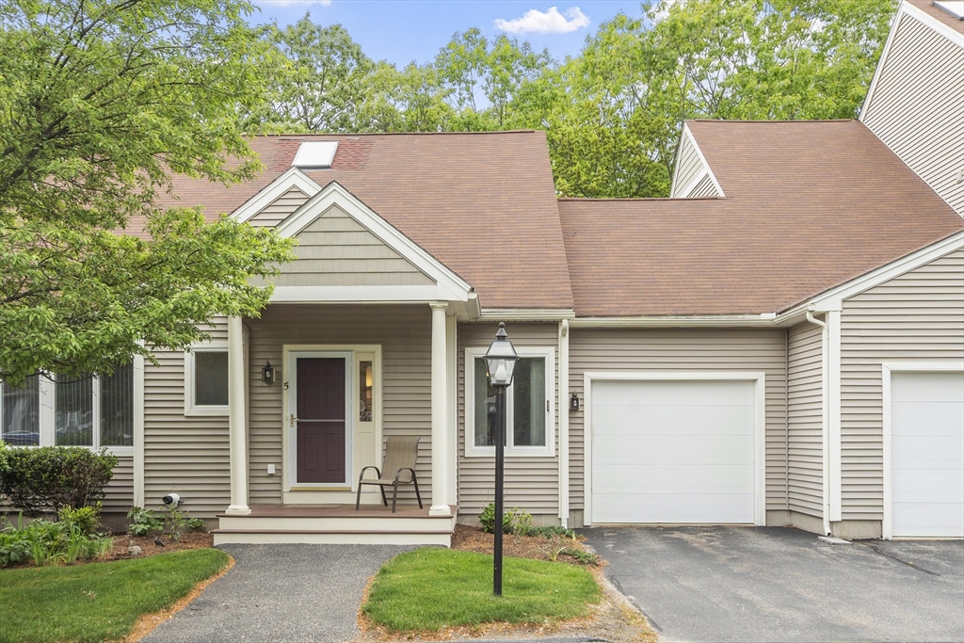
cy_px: 322
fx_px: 884
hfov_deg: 57.2
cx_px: 482
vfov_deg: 40.0
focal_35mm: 33
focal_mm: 22
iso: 100
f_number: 8
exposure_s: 1/60
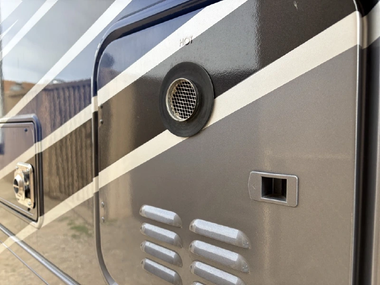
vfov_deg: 53.1
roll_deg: +1.2
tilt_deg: -2.6
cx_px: 190
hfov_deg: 67.3
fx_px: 285
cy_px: 142
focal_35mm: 26
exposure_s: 1/571
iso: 50
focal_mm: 5.96
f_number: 1.6
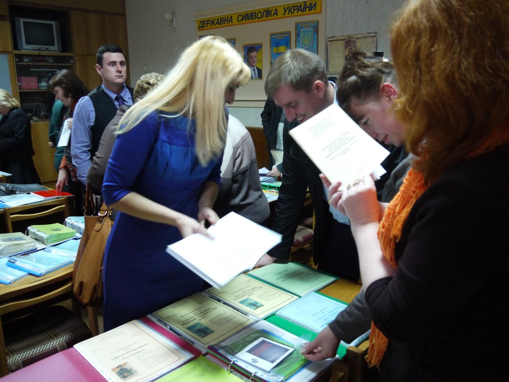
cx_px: 254
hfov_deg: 63.4
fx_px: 412
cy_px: 191
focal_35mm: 28
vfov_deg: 49.7
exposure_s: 1/15
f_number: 3.5
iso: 800
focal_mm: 14
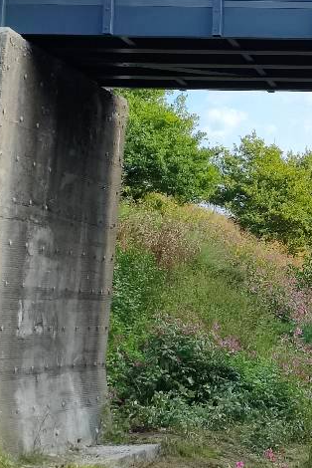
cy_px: 167
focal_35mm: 92
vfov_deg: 22.1
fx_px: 1194
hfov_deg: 14.0
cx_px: 463
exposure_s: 1/1667
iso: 80
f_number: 1.5
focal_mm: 4.94
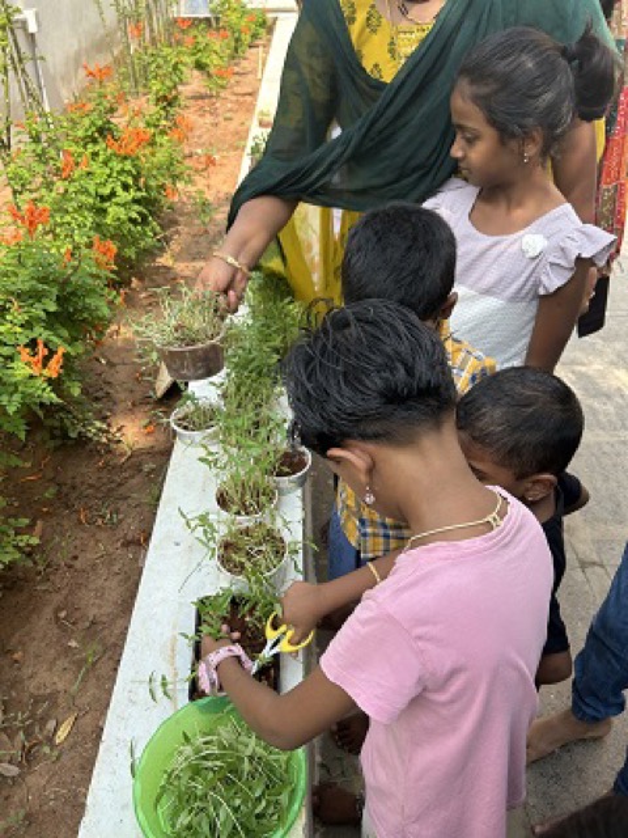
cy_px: 419
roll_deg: +0.0
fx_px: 629
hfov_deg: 53.1
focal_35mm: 26
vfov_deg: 67.3
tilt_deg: -36.4
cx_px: 314
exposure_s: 1/909
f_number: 1.5
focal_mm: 5.7
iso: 50
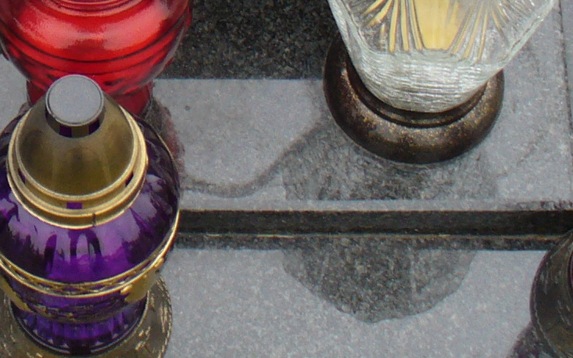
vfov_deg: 9.2
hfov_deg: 14.9
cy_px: -266
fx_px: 2139
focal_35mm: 137
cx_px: -52
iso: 80
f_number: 2.8
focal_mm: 6.1
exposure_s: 1/160
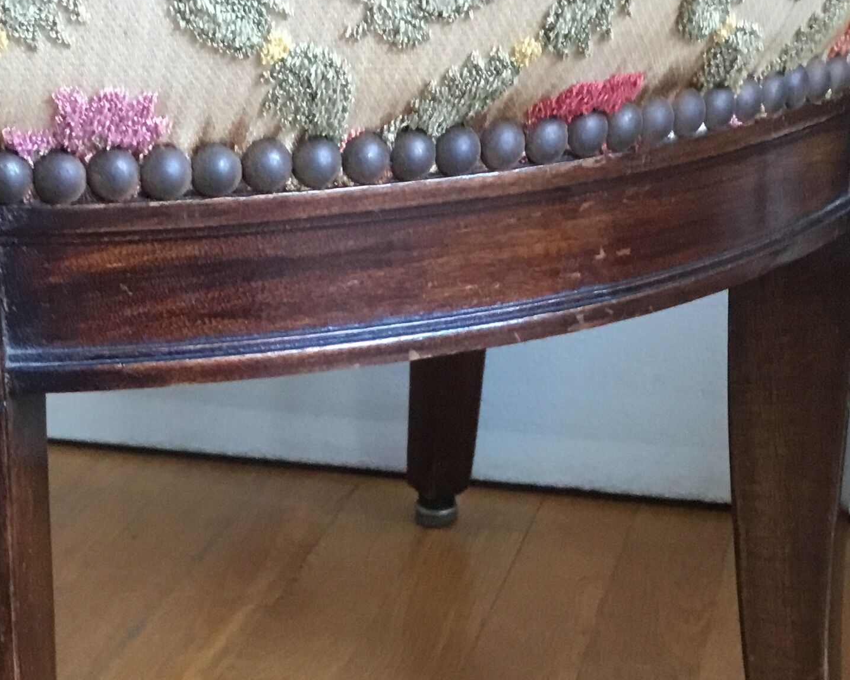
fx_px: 1736
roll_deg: -0.6
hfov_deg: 27.5
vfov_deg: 21.8
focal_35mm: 69
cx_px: 346
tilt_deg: -24.3
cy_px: 556
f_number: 2.4
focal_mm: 3.3
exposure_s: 1/20
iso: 200
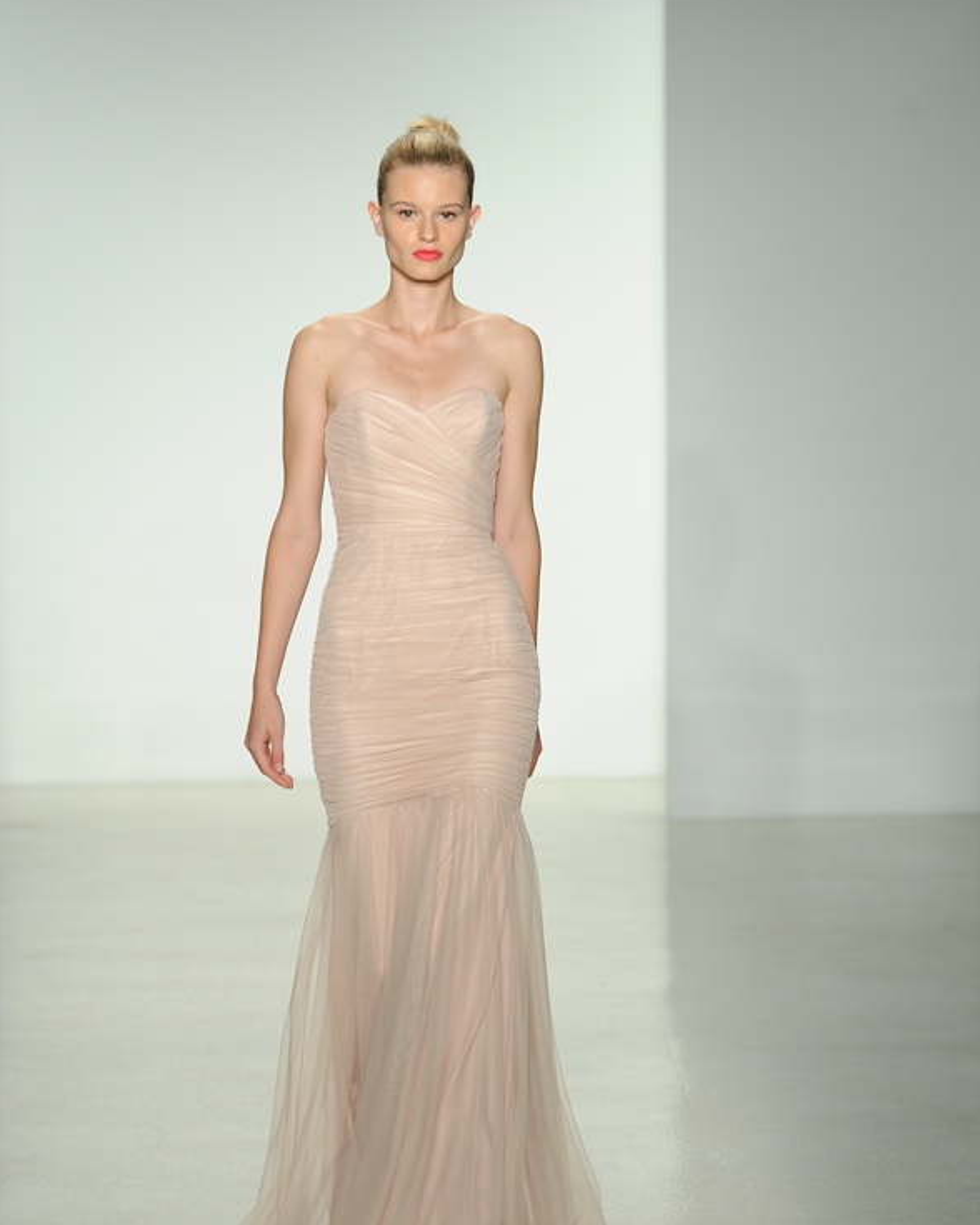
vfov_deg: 10.8
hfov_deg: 8.7
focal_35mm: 178
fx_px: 6453
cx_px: 496
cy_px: 738
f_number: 4.5
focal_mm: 155
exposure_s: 1/400
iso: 1250
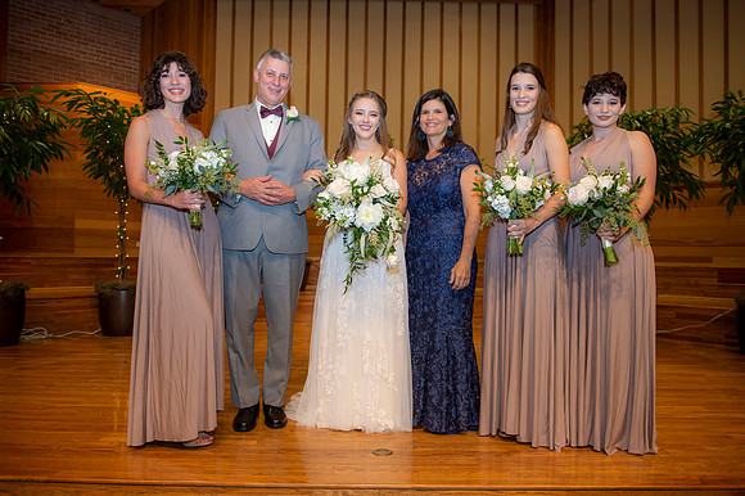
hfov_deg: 65.5
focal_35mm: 28
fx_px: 579
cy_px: 248
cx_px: 372
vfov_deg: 46.4
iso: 640
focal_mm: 28
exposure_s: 1/125
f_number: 3.5
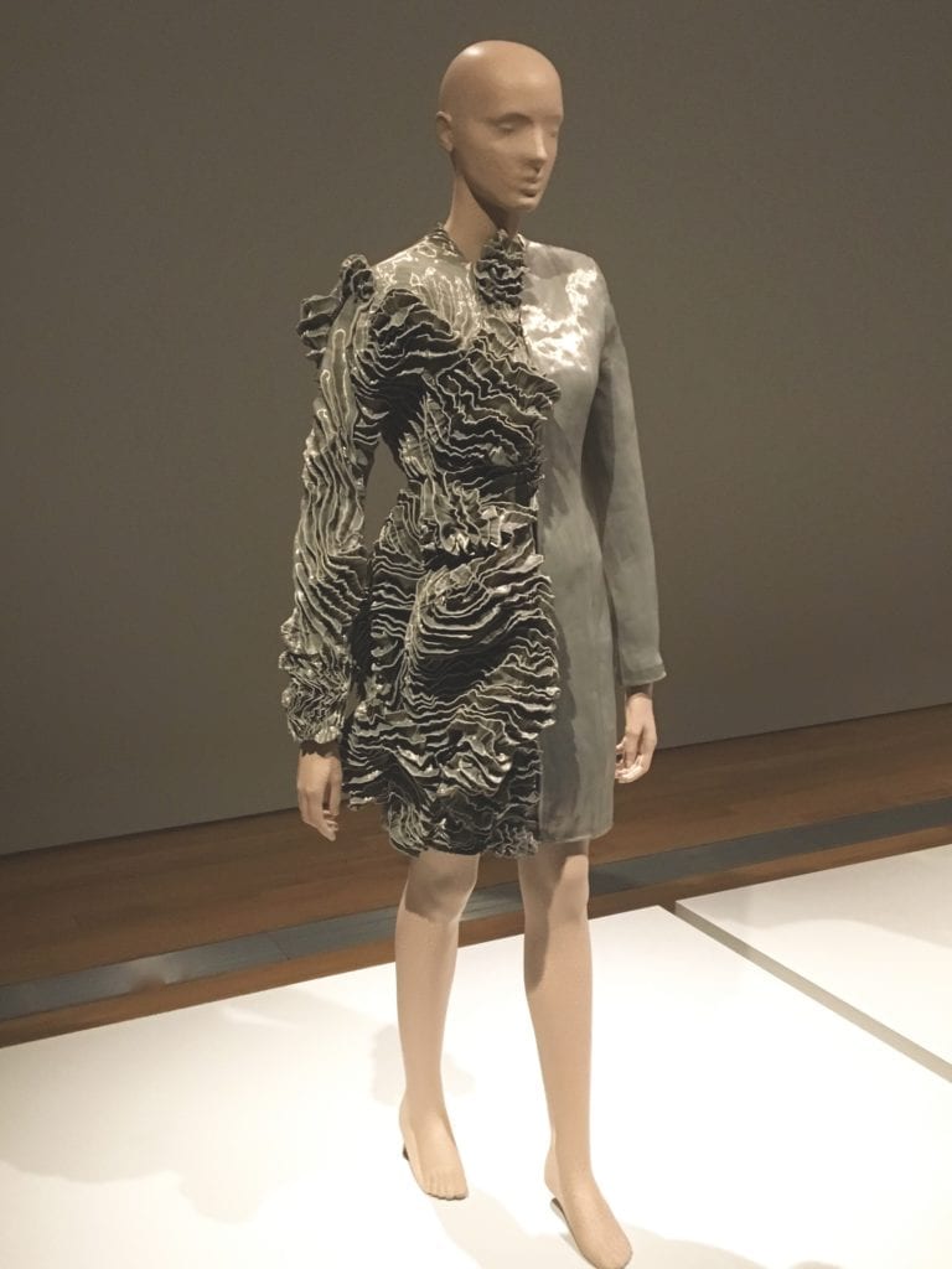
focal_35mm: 39
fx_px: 1430
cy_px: 634
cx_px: 476
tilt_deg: -11.9
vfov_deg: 47.9
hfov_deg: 36.8
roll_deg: +0.4
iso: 200
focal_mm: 4.15
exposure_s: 1/17
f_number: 2.2
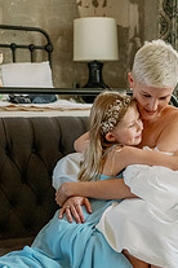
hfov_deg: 21.5
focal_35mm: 63
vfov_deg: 31.3
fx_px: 467
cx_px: 117
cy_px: 205
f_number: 2.8
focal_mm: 29
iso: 4000
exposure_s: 1/250
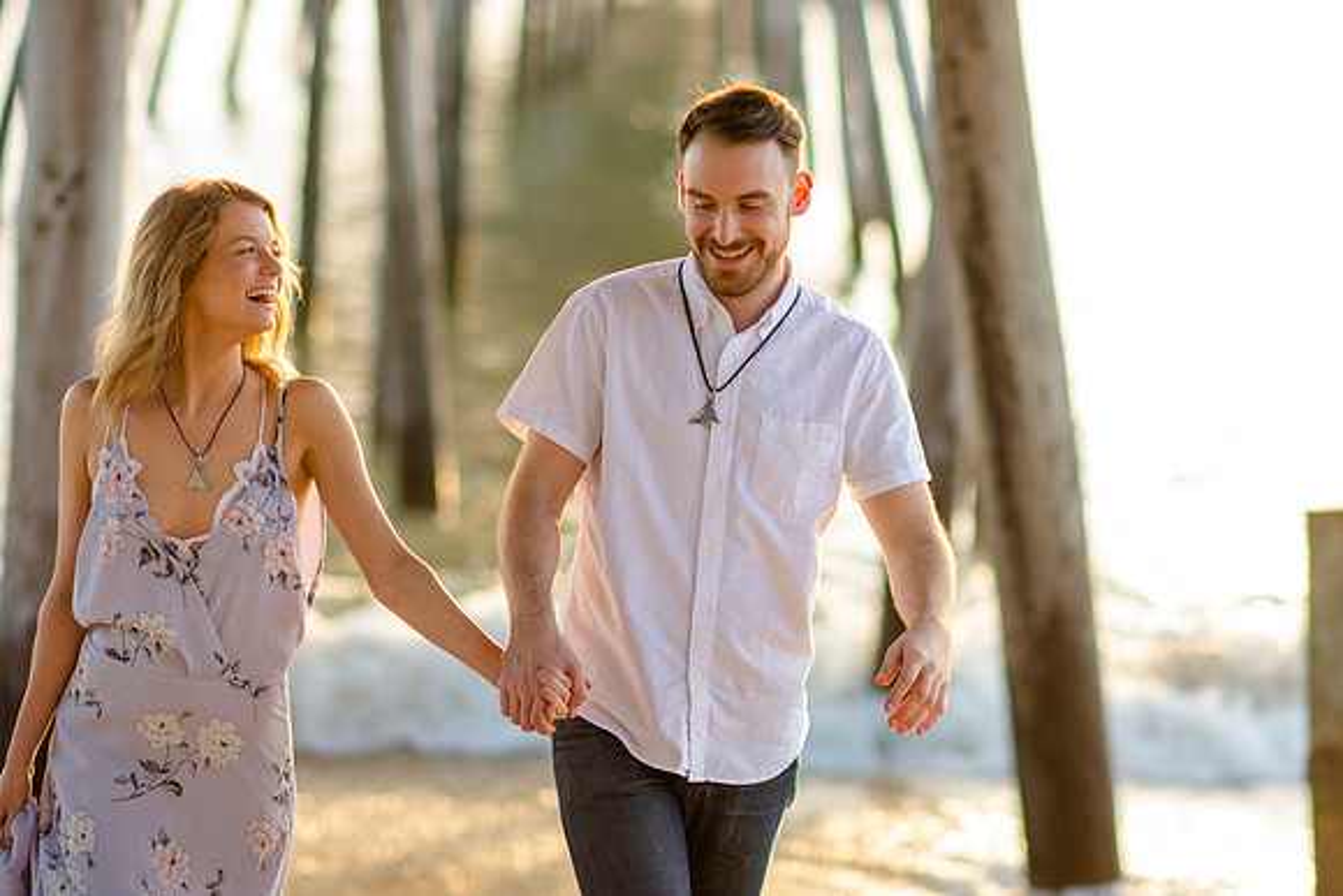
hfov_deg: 15.7
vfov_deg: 10.5
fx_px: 4886
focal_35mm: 131
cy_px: 448
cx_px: 672
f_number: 1.8
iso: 125
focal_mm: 85
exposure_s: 1/500
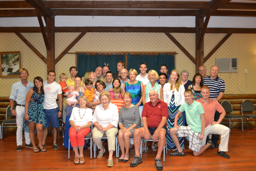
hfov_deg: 57.2
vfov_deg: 40.0
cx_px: 128
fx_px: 235
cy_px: 86
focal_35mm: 33
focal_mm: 22
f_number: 3.8
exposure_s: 1/60
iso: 1400
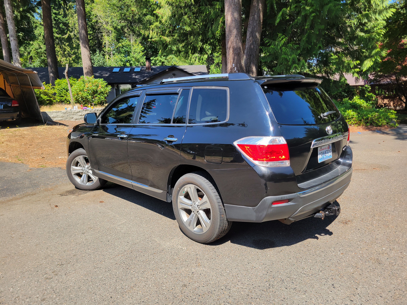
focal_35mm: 26
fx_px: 306
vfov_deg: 53.1
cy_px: 152
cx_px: 204
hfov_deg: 67.3
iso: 40
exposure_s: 1/734
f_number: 1.8
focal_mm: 5.4
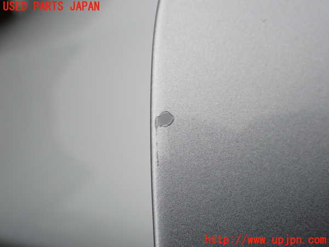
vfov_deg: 30.9
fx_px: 447
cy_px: 124
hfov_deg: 40.4
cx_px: 164
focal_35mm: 47
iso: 100
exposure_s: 1/400
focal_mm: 8.4
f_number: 4.5
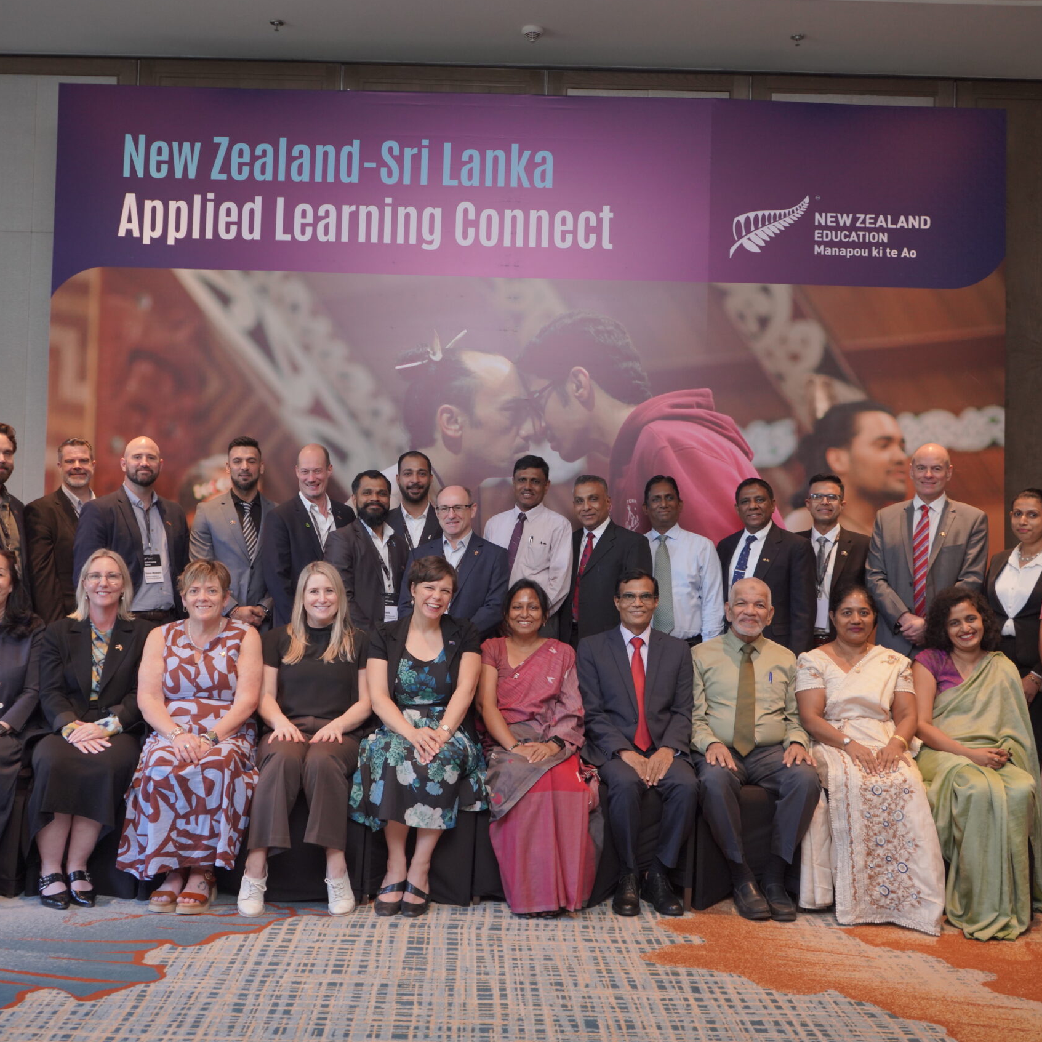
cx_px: 484
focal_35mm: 36
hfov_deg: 46.0
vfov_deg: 46.0
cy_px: 522
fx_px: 1226
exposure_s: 1/125
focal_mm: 28
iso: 1000
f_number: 3.5
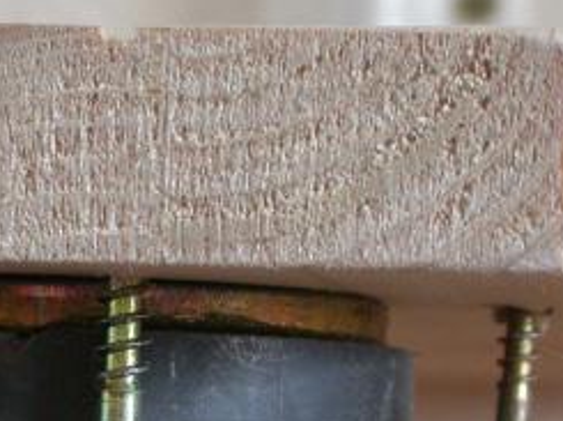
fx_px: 3784
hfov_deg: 8.5
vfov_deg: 6.4
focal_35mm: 233
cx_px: 92
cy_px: 324
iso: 317
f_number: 3.8
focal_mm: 19.8
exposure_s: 1/4.2
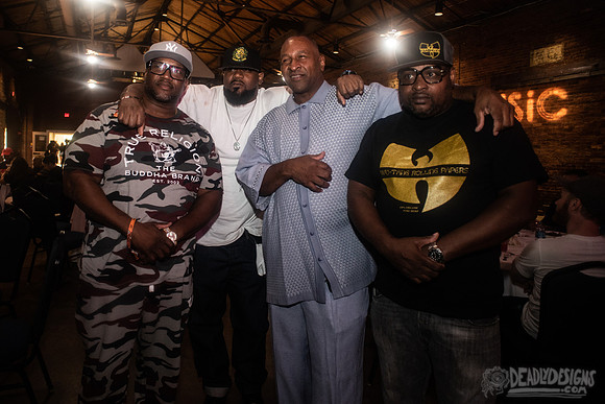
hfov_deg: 74.5
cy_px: 168
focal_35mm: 23
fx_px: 393
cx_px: 251
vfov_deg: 54.1
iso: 1600
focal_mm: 20
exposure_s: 1/60
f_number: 3.2
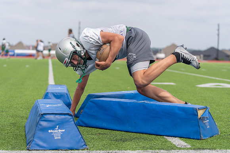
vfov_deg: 17.4
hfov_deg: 25.9
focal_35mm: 78
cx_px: 115
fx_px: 500
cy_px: 76
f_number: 3.2
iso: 100
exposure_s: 1/1250
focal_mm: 76
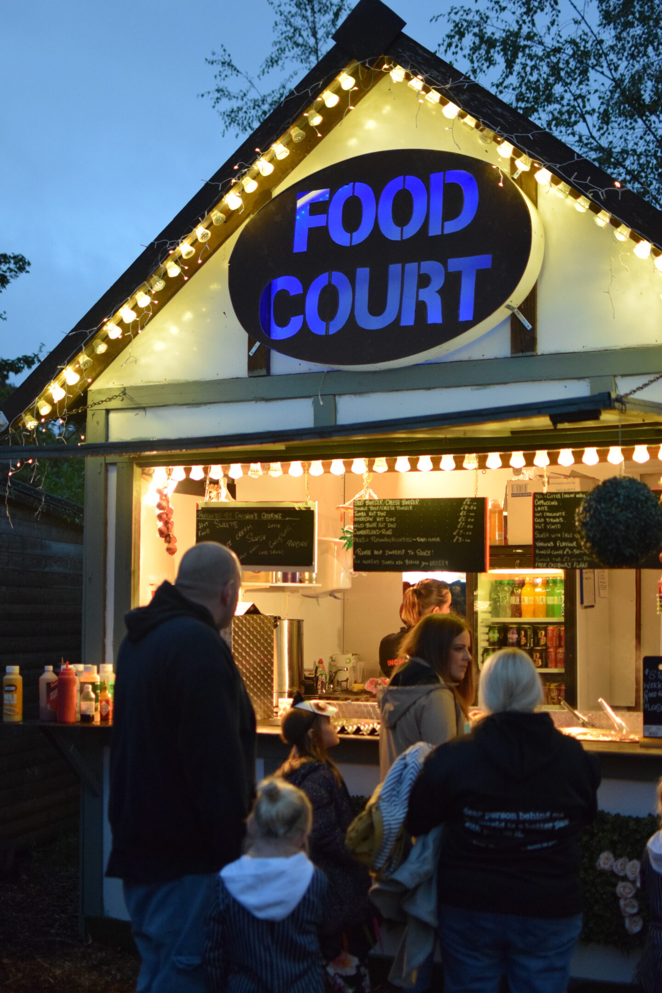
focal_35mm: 52
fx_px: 1448
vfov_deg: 37.9
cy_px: 496
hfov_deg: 25.8
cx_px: 331
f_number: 2
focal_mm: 35
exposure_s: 1/500
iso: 2200
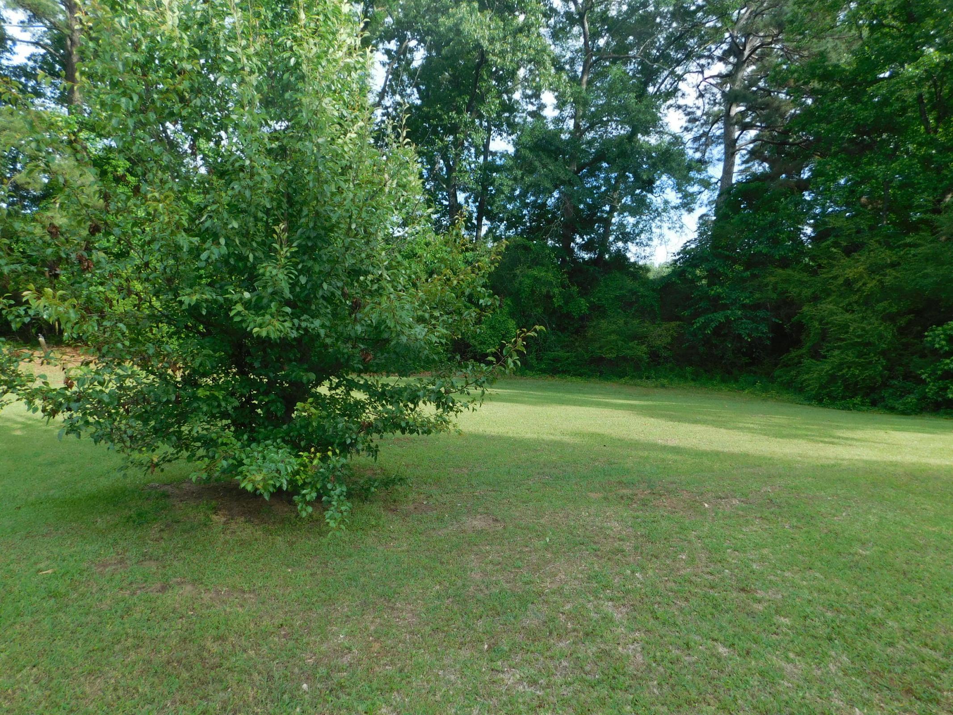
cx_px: 476
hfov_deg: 73.9
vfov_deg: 58.9
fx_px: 633
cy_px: 358
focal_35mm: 23
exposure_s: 1/400
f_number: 3
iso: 125
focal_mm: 4
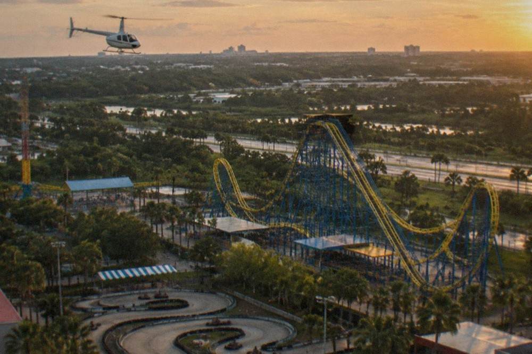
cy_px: 177
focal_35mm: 24
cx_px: 266
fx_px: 355
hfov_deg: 73.8
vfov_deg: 53.1
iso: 320
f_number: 5.6
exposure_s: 1/800
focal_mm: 24
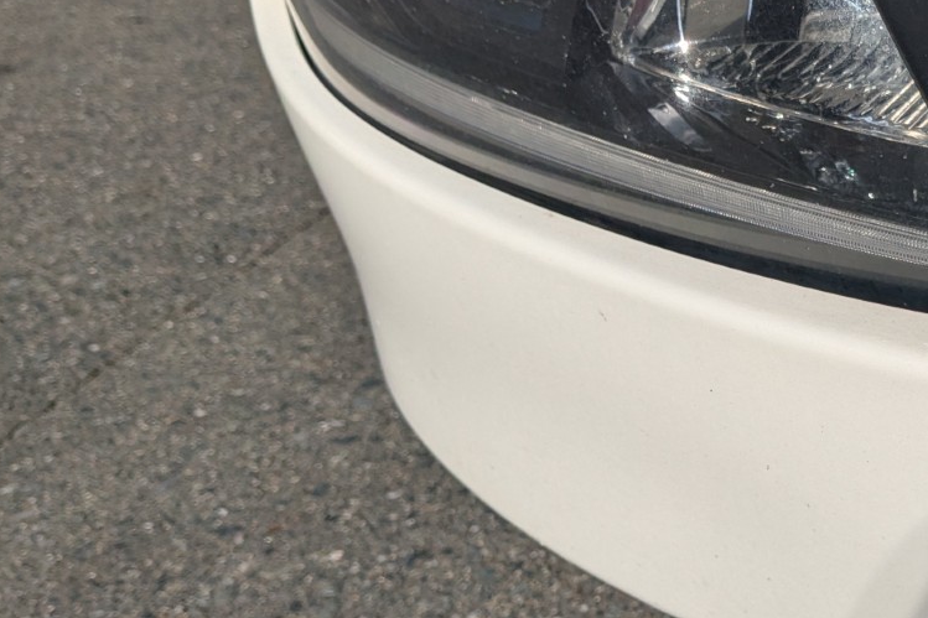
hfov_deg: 31.2
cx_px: 908
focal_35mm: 60
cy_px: 391
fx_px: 1546
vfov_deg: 22.6
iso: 66
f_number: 1.73
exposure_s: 1/7812
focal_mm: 4.38
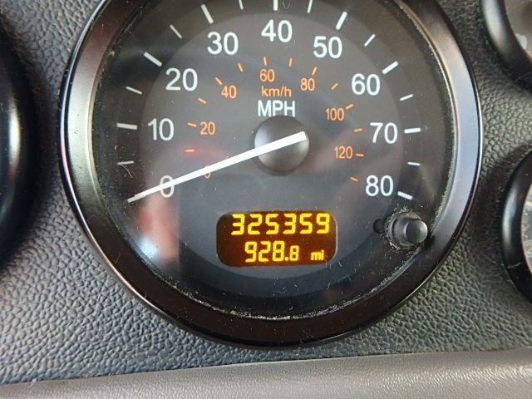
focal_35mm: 21
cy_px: 200
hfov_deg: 79.0
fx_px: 323
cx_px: 266
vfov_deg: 63.4
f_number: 3.5
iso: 250
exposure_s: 1/30
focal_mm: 3.7
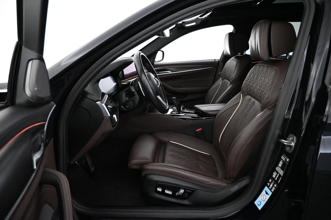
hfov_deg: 73.7
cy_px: 110
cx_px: 166
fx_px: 221
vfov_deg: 53.1
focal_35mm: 24
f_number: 3.5
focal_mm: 16
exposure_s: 1/60
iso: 3200
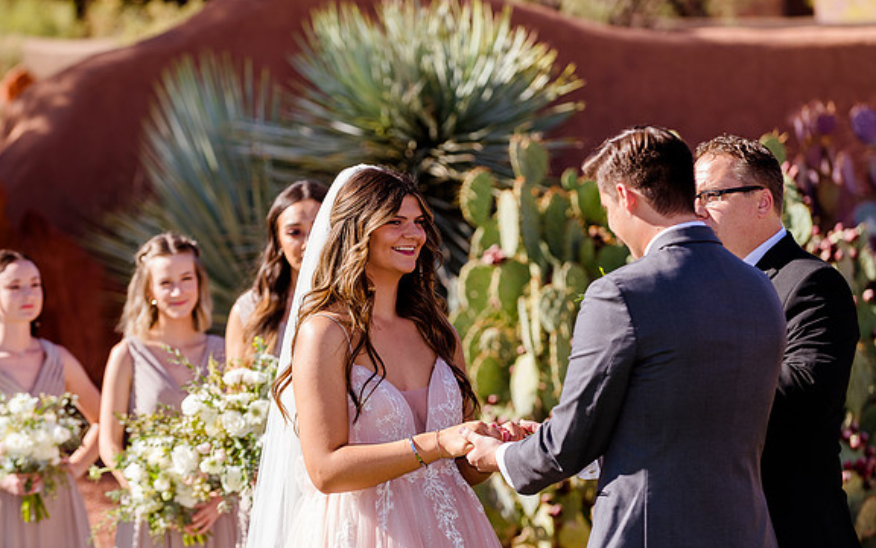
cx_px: 438
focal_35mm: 154
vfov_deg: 8.5
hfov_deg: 13.6
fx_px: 3677
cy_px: 273
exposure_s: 1/800
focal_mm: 150
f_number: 3.5
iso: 200
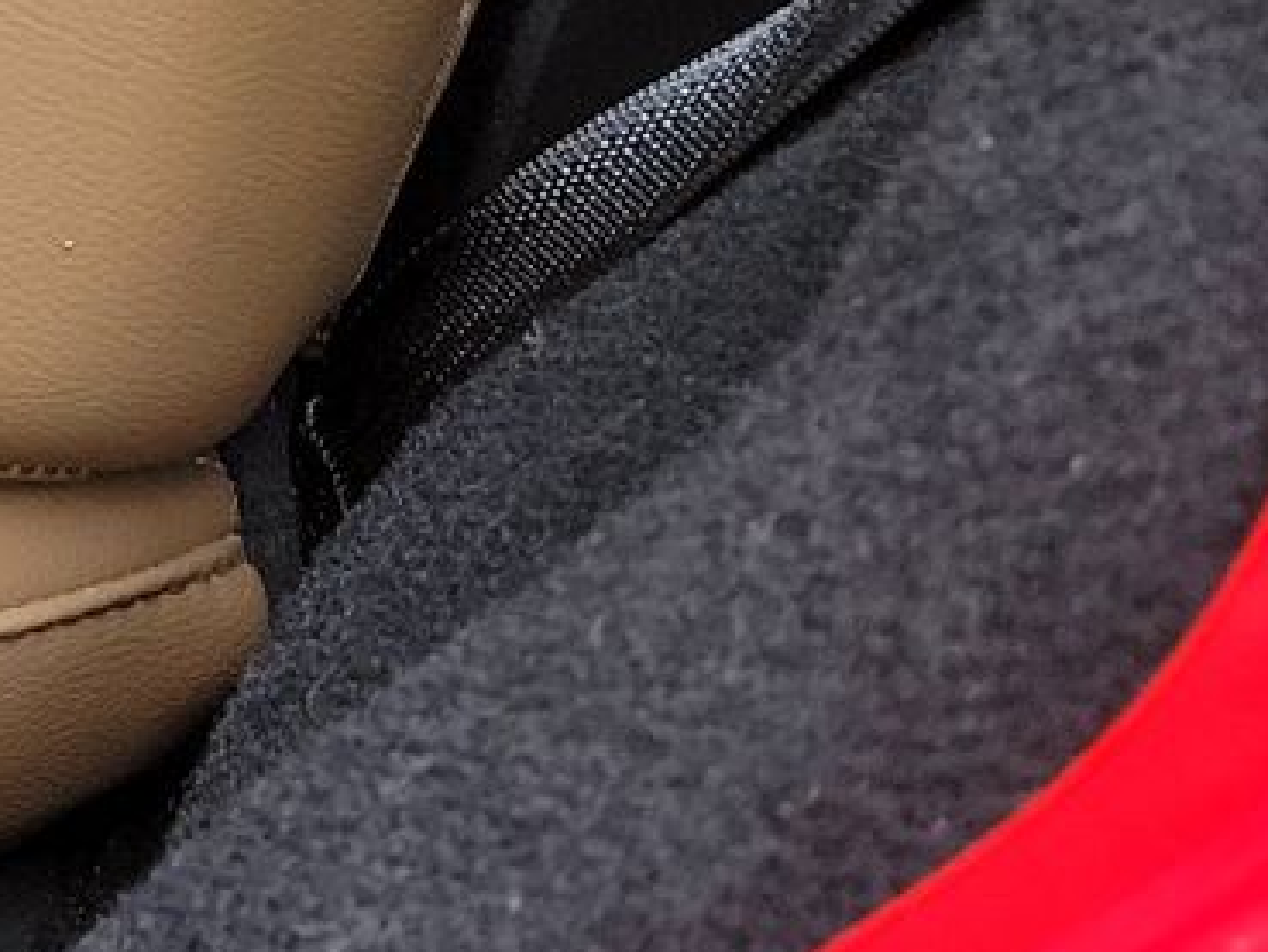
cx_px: -1464
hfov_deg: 14.6
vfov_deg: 12.6
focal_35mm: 104
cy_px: -921
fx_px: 3811
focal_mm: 6.7
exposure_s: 1/59
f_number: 1.8
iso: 81
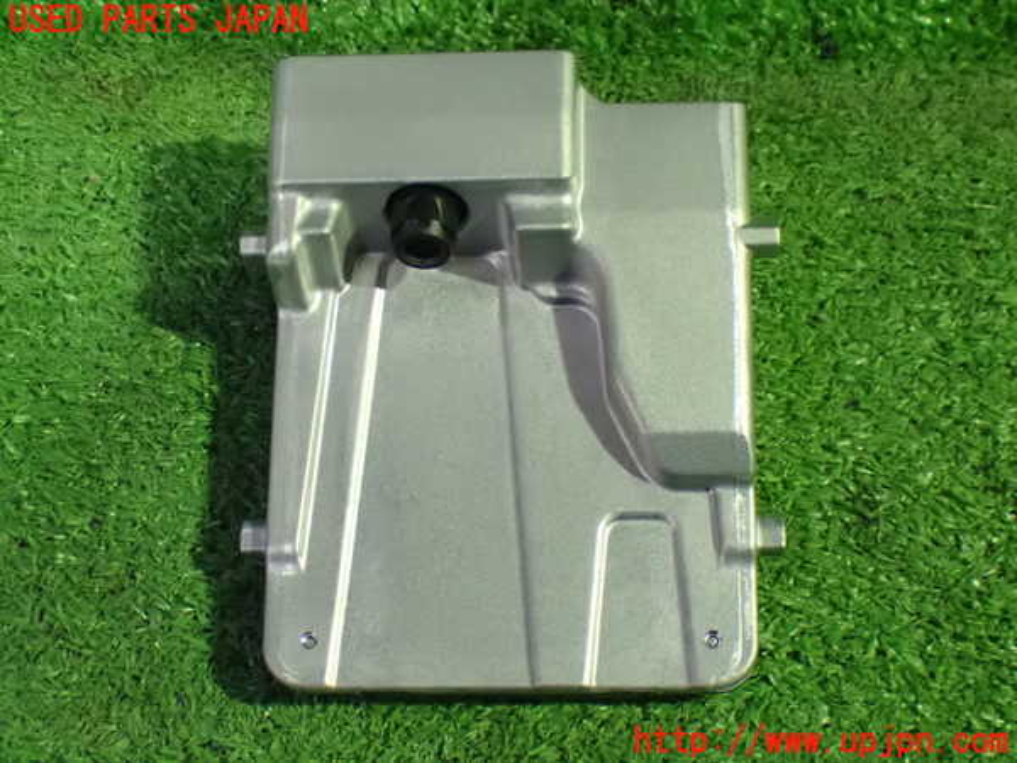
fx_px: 1822
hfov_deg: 31.2
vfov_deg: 23.7
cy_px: 382
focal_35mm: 62
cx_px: 508
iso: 1600
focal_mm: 11.09
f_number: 3.6
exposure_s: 1/40
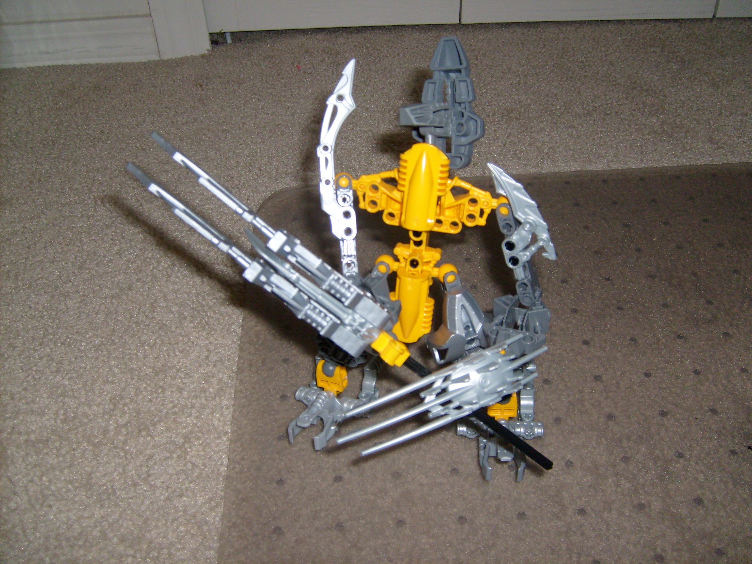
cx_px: 376
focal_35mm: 35
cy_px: 282
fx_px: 760
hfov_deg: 52.6
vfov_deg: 40.7
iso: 100
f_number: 2.8
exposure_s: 1/45
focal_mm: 5.8
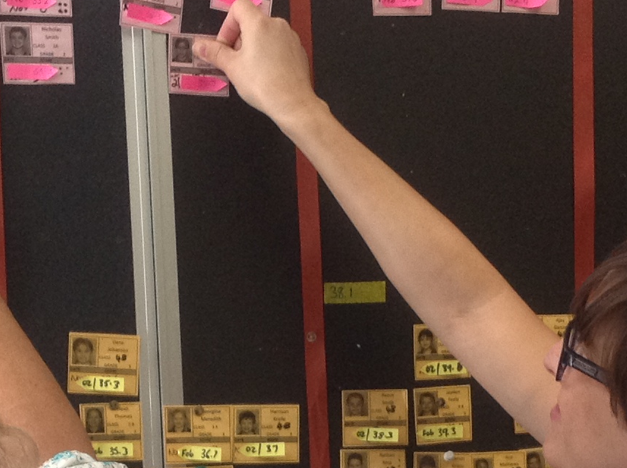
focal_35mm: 106
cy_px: 534
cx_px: 292
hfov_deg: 18.6
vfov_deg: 13.6
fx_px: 1917
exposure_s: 1/15
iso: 125
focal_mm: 4.28
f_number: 2.4
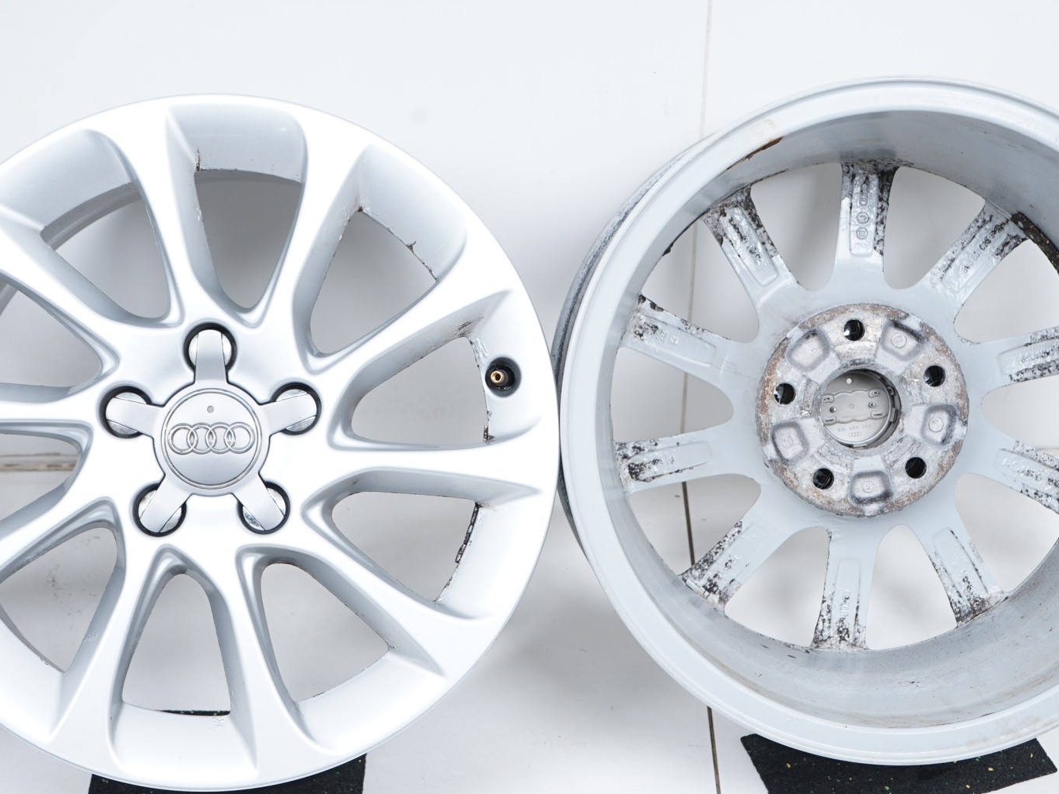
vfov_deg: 22.2
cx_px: 533
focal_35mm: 66
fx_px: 2019
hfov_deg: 29.4
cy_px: 380
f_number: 7.1
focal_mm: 49
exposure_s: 1/125
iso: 250
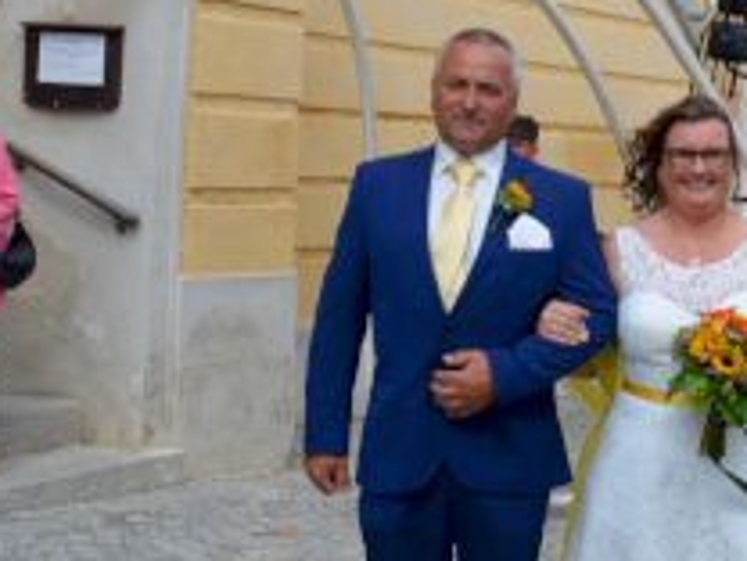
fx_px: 1748
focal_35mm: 81
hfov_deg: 22.8
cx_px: 804
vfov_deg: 18.1
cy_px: 162
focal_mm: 18
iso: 110
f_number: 8
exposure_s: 1/250
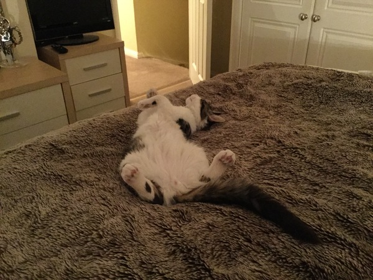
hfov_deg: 58.4
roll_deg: +0.7
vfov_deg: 45.4
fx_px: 334
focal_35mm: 31
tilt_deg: -31.2
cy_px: 140
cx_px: 186
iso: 800
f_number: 2.4
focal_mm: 3.3
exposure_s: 1/17
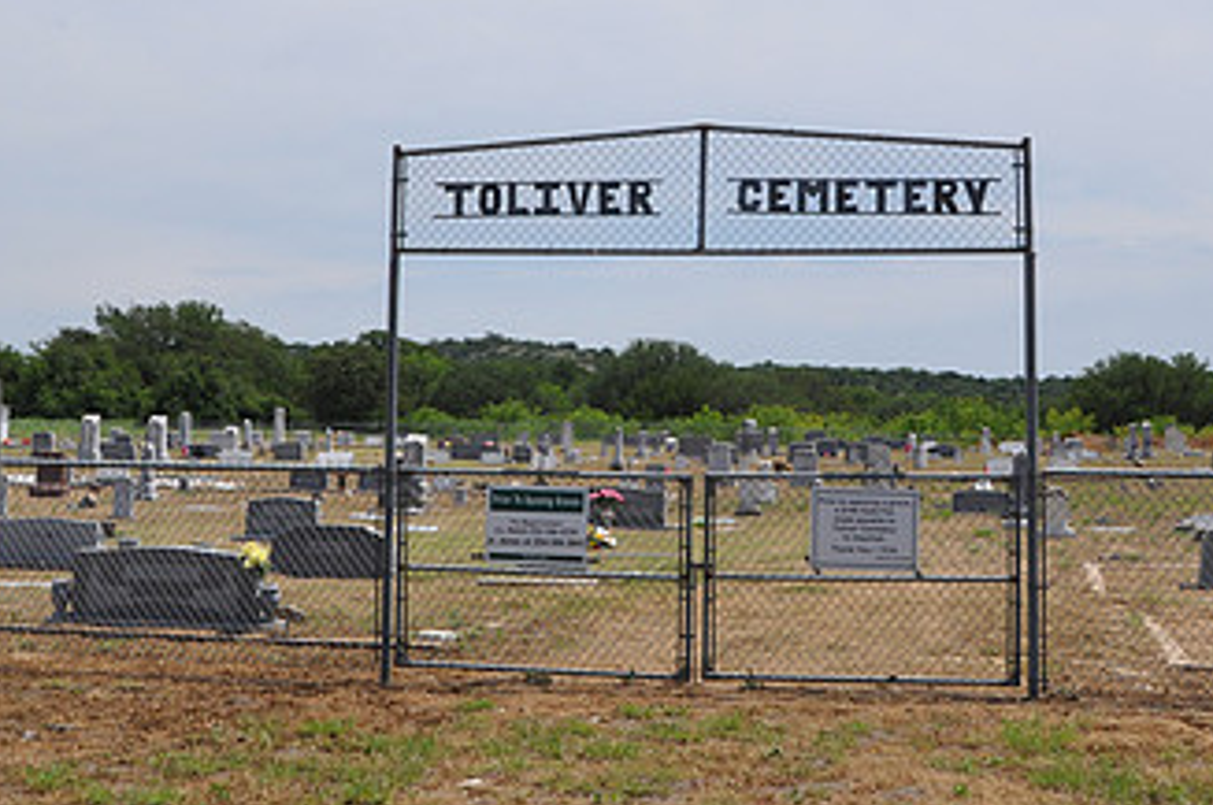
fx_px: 1880
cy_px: 280
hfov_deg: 35.8
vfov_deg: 24.1
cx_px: 594
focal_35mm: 56
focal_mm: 21
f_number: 9
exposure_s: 1/320
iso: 200
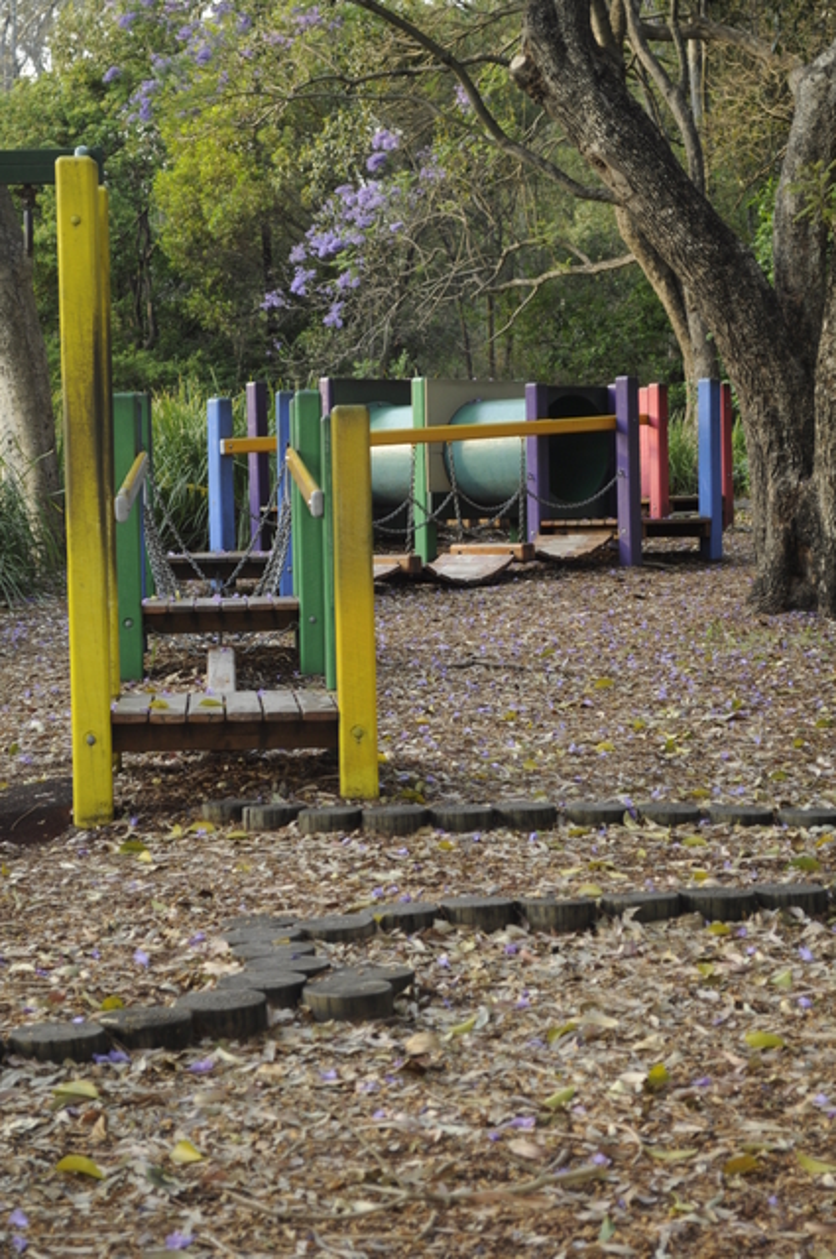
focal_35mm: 82
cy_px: 630
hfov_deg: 16.5
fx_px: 2881
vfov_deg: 24.6
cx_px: 418
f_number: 5.6
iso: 200
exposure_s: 1/40
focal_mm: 55
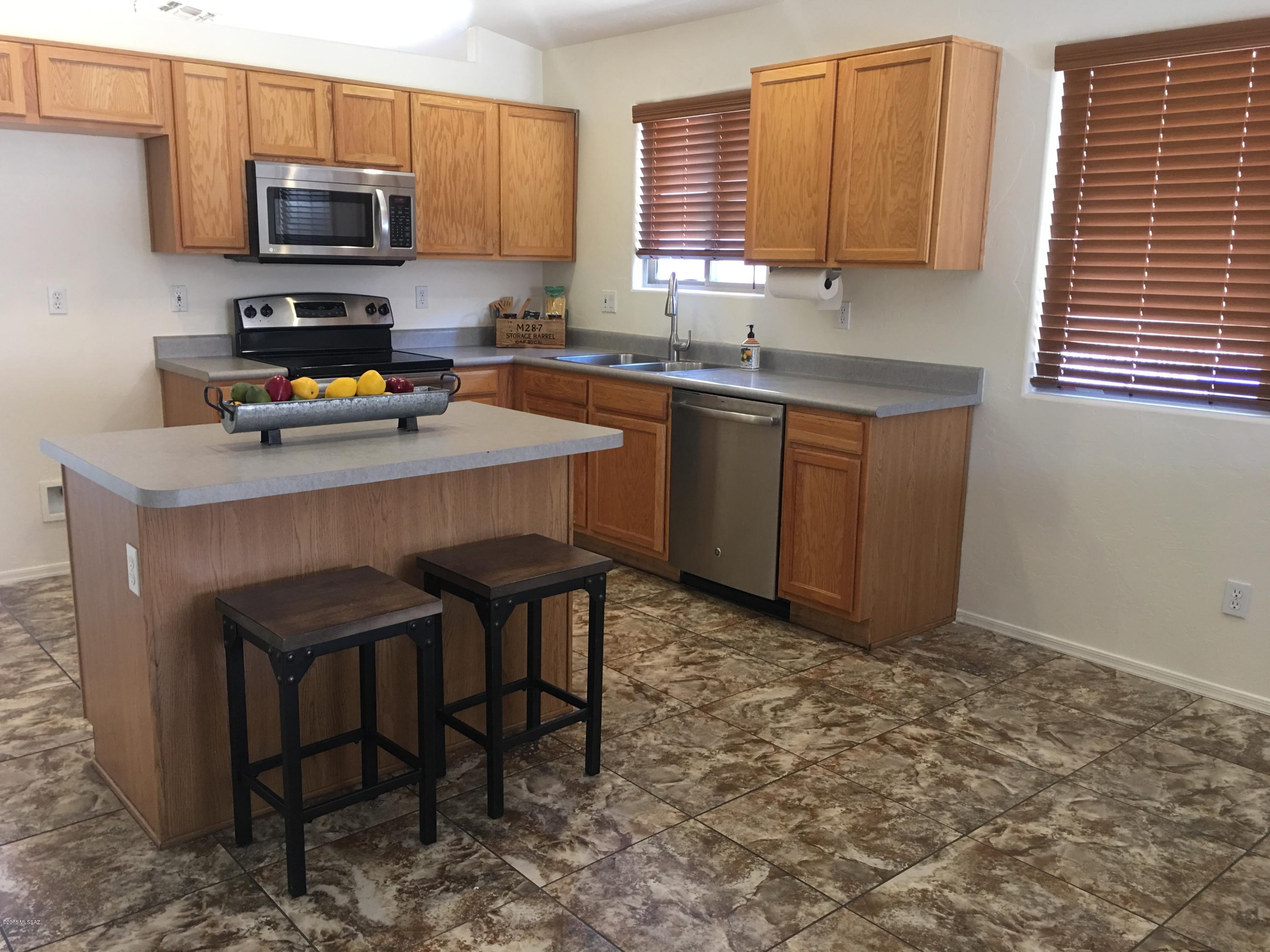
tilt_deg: -9.8
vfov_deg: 48.2
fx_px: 1064
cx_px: 635
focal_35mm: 29
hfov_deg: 61.7
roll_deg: -1.1
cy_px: 476
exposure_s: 1/15
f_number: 2.2
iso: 40
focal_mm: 4.15
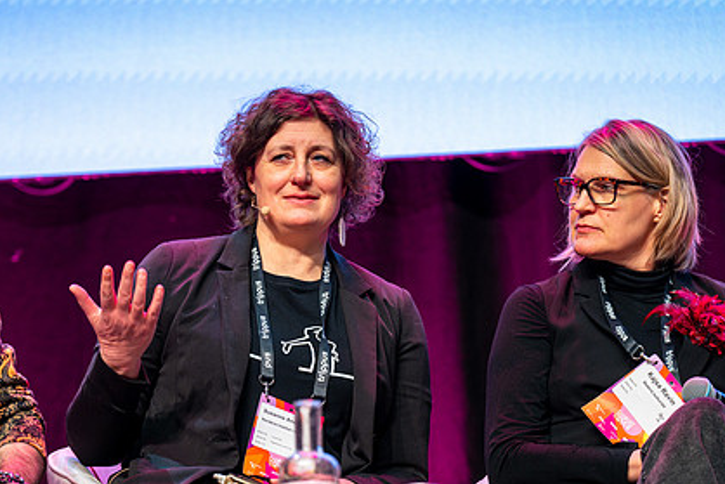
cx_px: 307
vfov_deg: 7.0
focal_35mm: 197
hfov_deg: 10.4
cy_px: 322
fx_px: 3969
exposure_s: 1/200
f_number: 2.8
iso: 640
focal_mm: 142
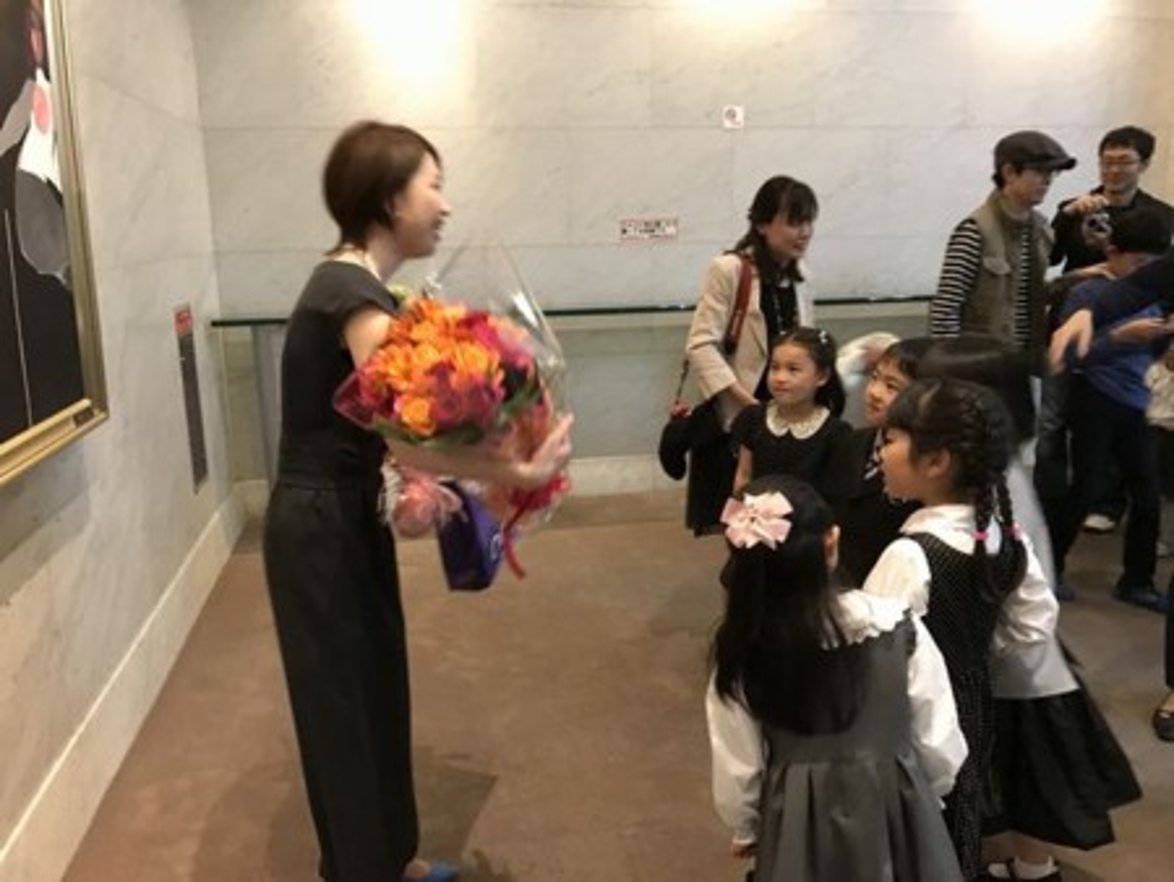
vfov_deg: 49.8
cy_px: 441
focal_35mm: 28
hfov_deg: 63.4
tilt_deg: -10.4
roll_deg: -0.5
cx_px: 587
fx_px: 950
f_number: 1.8
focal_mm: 3.99
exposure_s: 1/9
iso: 100
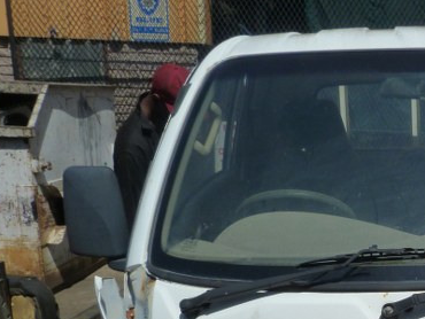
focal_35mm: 54
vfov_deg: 25.9
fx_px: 663
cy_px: 304
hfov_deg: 32.2
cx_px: 442
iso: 125
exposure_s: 1/800
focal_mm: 4.5
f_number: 5.6
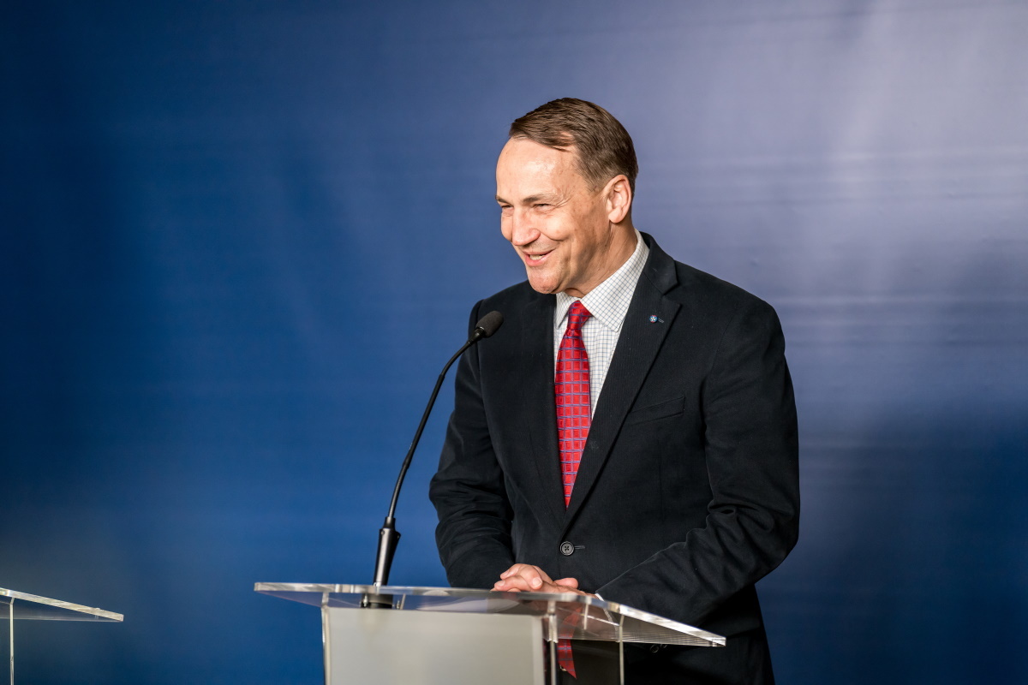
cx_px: 514
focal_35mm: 104
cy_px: 342
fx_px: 2970
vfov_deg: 13.2
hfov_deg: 19.6
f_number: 2.8
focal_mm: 104
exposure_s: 1/80
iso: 2000
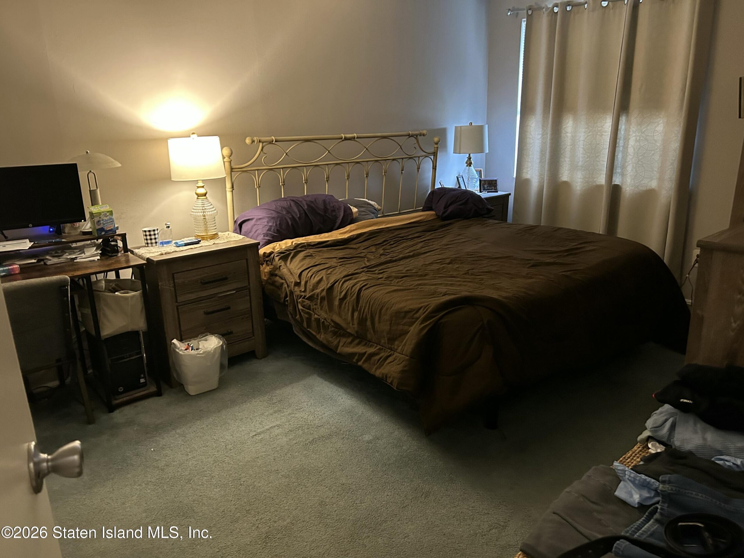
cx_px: 372
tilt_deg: -15.8
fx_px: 559
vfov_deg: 53.1
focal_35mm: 26
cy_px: 279
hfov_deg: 67.3
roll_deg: +1.6
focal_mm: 5.7
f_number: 1.5
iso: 500
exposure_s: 1/30
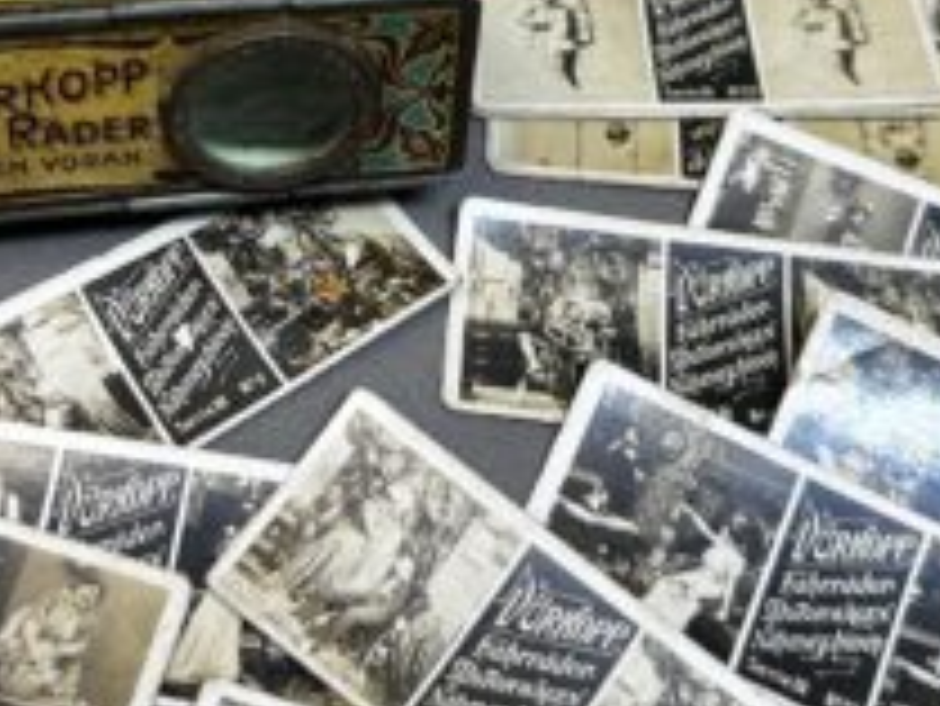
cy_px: 121
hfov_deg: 41.0
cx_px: 378
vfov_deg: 30.6
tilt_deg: -53.0
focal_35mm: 46
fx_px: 1250
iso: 64
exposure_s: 1/154
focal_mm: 6.86
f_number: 1.78
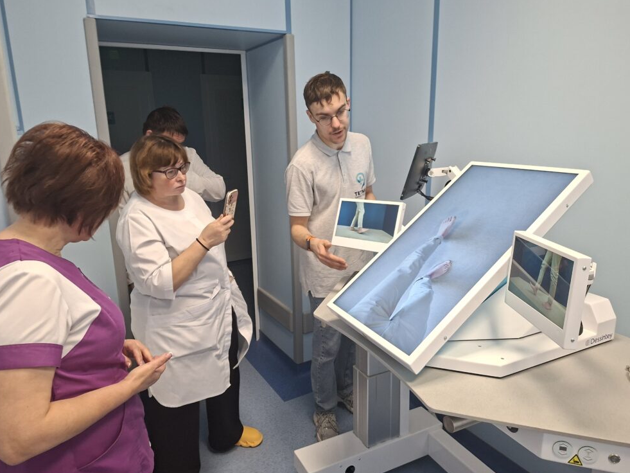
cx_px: 311
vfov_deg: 56.8
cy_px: 235
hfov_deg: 71.6
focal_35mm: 24
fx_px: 437
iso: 250
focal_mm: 5.54
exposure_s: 1/120
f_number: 1.8
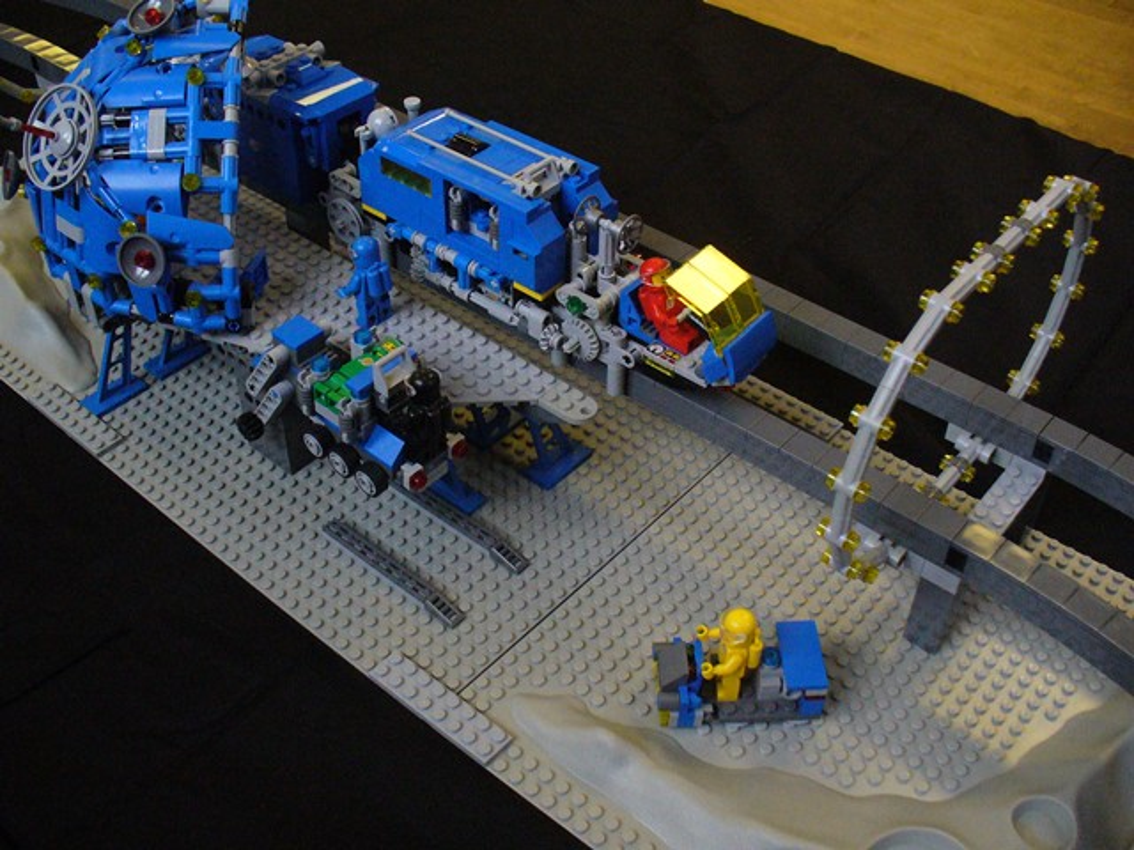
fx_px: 1212
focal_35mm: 37
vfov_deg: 38.7
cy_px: 425
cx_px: 567
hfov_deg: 50.1
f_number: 2.8
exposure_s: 1/80
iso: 400
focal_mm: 6.1
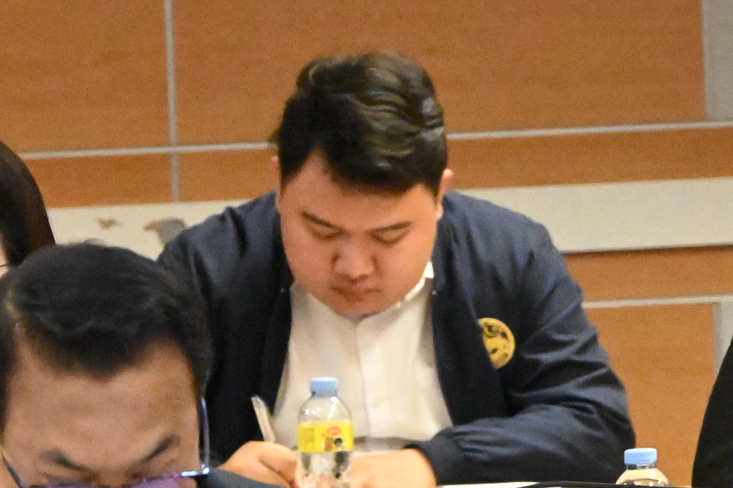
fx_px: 8816
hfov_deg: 4.7
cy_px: 335
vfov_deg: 3.2
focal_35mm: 433
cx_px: 861
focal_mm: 115
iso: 25600
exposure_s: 1/500
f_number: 6.3
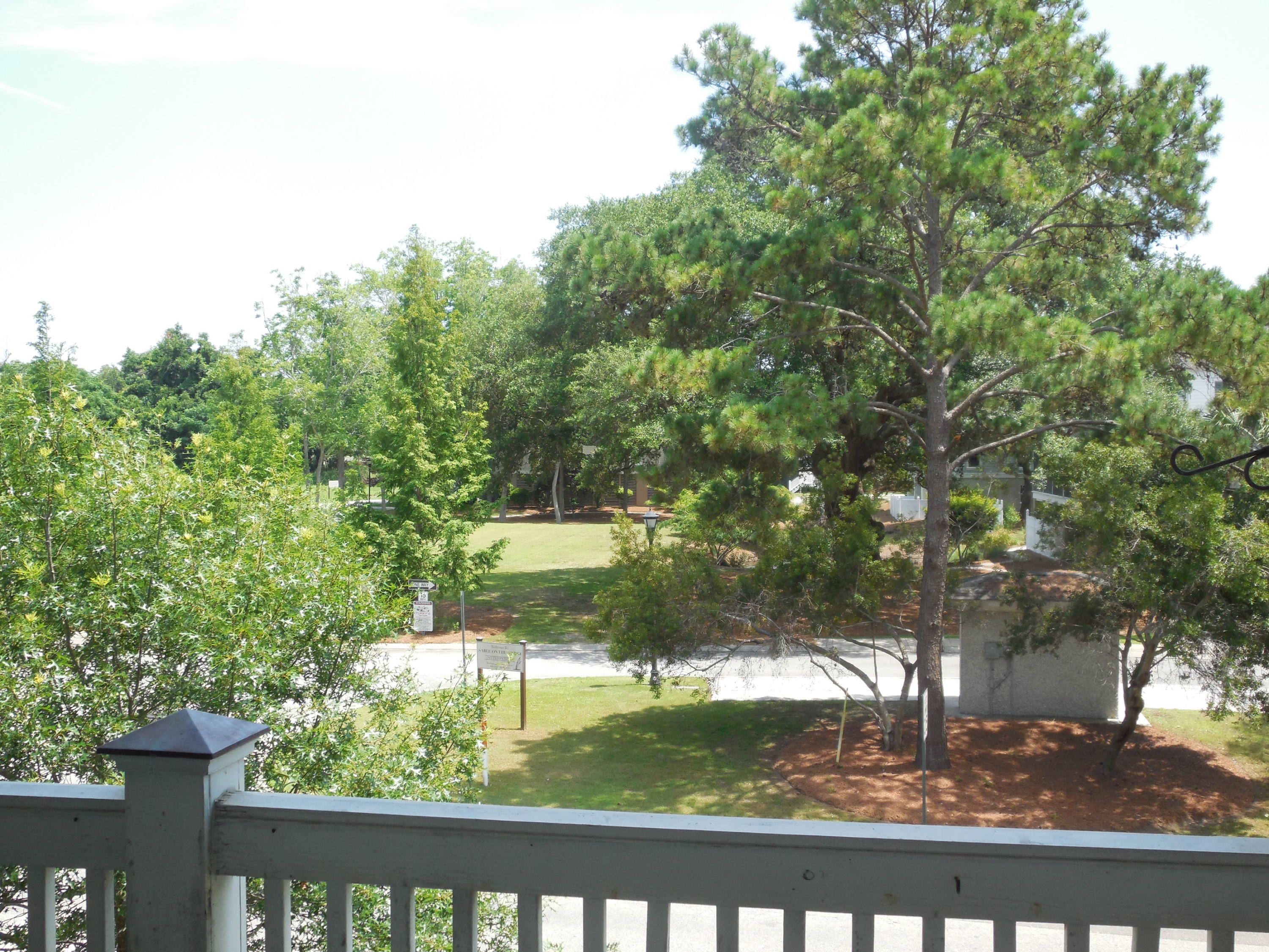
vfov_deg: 36.0
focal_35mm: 40
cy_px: 476
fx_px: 1466
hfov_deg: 46.8
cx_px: 634
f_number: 3.6
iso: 125
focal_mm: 7.1
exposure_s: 1/400
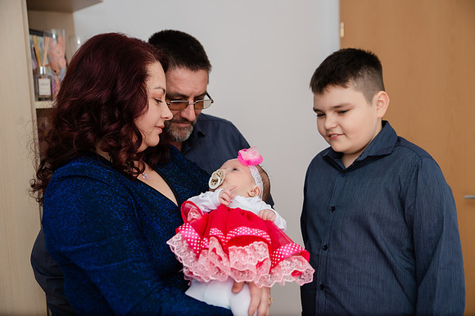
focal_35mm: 48
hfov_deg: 41.1
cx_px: 238
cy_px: 158
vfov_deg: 28.0
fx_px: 633
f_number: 3.5
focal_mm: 48
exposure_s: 1/250
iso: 400
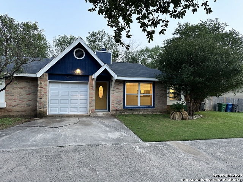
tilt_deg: +1.3
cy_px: 91
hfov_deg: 71.6
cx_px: 122
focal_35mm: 24
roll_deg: -0.9
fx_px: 168
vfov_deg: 56.8
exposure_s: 1/60
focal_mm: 6.86
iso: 200
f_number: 1.78
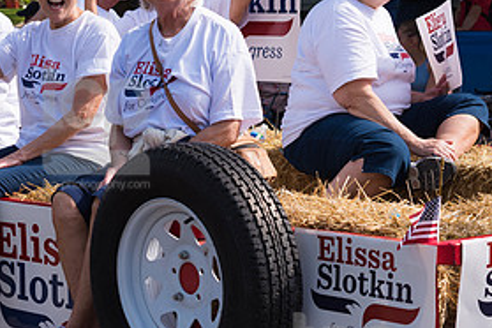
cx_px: 97
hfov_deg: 14.9
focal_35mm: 137
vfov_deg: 10.0
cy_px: 128
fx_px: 1872
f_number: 6.3
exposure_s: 1/500
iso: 180
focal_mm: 66
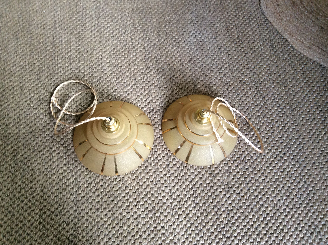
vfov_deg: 42.8
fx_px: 312
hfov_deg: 55.4
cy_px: 120
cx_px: 162
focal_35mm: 33
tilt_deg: -66.8
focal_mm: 3.3
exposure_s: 1/25
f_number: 2.4
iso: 125
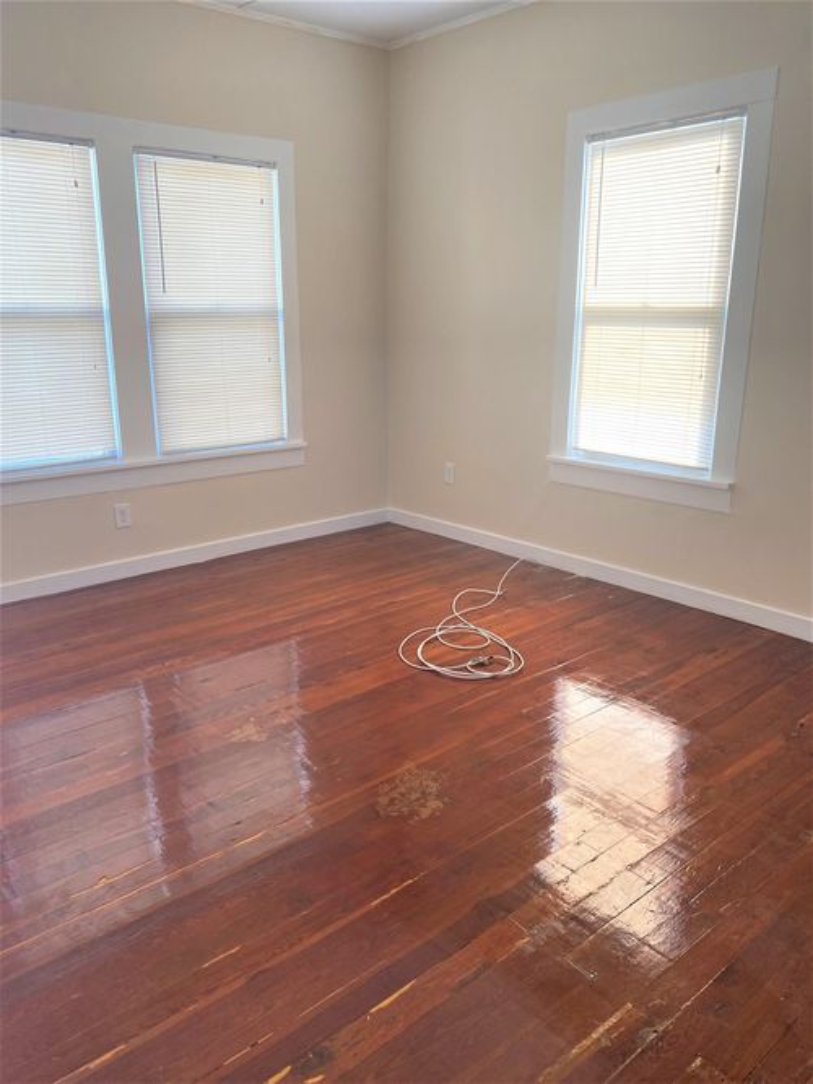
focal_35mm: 26
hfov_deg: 53.0
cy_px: 542
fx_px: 814
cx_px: 406
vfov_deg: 67.3
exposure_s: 1/121
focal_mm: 4.25
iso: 100
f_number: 1.8
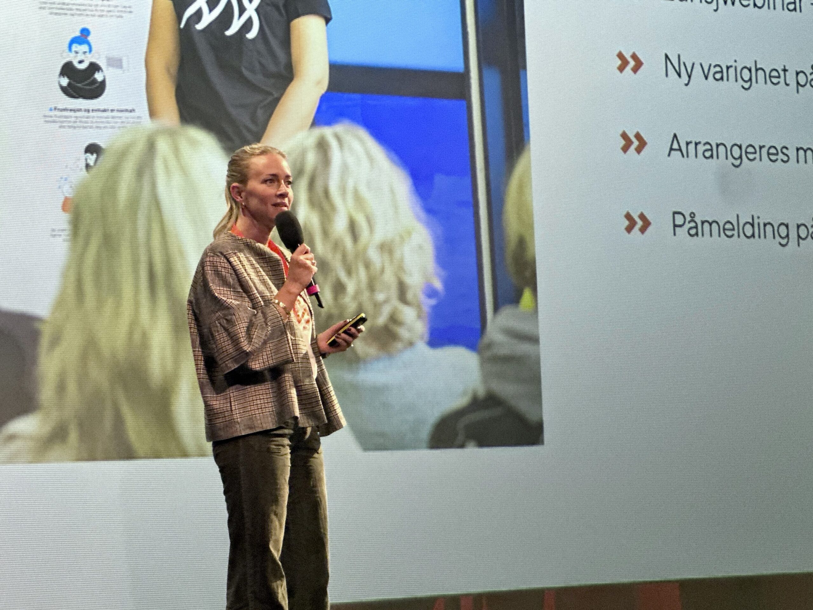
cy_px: 305
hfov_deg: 25.3
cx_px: 406
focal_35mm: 77
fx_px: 1808
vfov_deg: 19.1
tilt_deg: +5.9
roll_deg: +2.5
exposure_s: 1/24
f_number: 2.8
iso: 500
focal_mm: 9
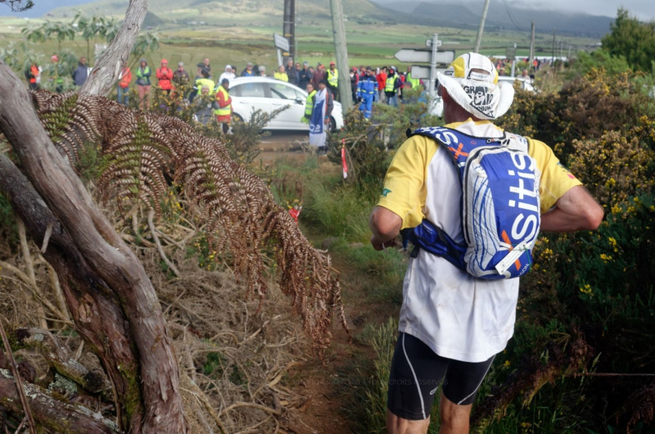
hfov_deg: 53.2
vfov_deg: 36.7
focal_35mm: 36
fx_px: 654
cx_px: 328
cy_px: 217
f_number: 5.6
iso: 250
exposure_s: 1/640
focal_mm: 24
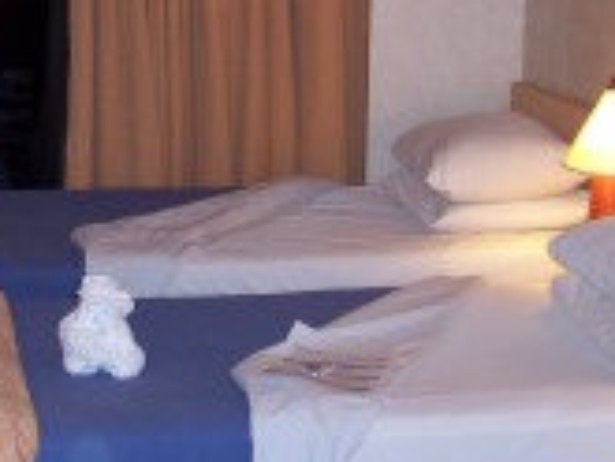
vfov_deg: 15.6
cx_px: 175
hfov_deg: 20.5
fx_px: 1689
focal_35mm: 95
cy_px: 237
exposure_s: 1/30
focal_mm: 8
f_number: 2.8
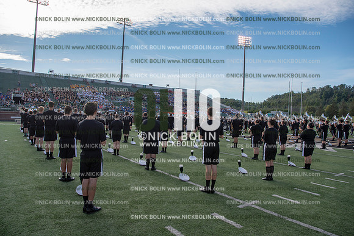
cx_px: 177
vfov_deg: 53.2
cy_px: 118
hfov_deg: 73.7
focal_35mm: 24
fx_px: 236
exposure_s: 1/640
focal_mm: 24
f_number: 5.6
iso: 100
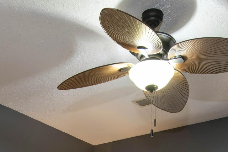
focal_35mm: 66
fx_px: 418
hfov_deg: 30.5
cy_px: 269
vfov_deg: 17.1
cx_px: 124
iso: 200
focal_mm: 16
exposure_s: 1/10
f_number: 6.3
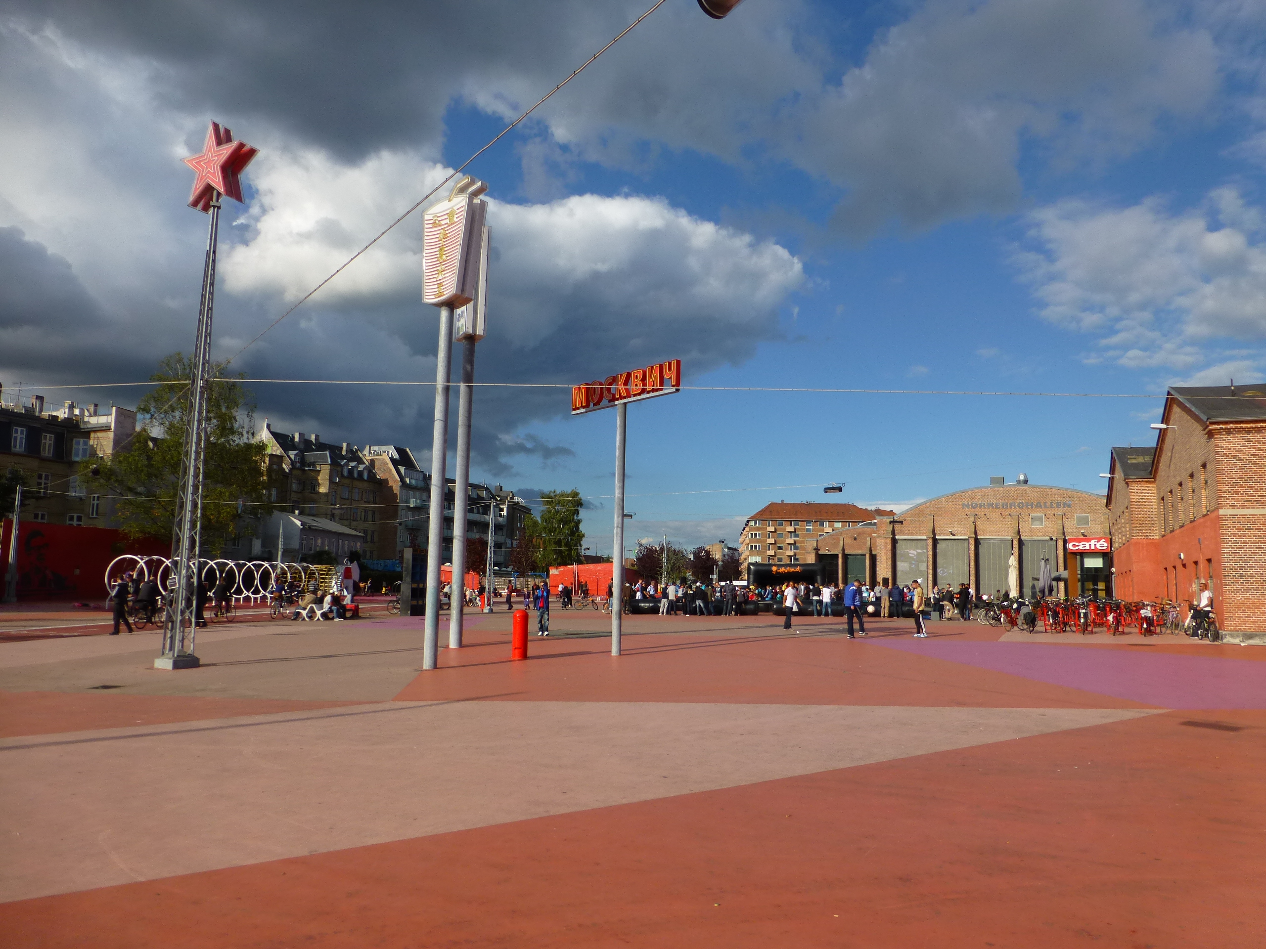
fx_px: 878
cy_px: 474
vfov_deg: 56.8
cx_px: 633
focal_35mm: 24
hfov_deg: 71.6
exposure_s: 1/1300
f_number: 4
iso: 100
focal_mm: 4.3
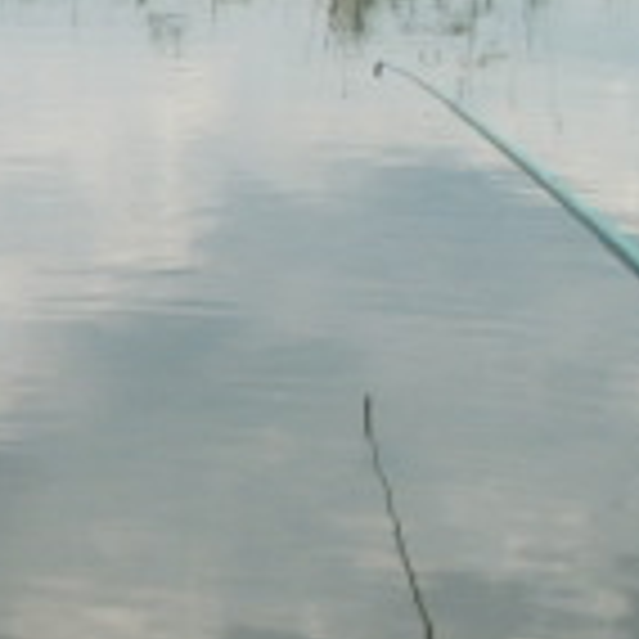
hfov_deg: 11.9
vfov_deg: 12.2
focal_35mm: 143
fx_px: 2987
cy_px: 243
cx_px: -194
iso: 100
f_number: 5.6
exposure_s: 1/100
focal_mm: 6.3
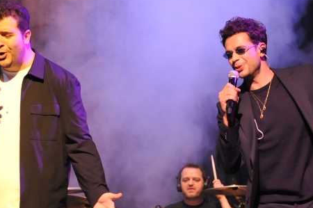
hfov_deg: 12.4
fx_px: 1442
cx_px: 113
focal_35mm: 166
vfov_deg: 8.2
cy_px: 121
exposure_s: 1/160
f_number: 3.2
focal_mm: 58
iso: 1250
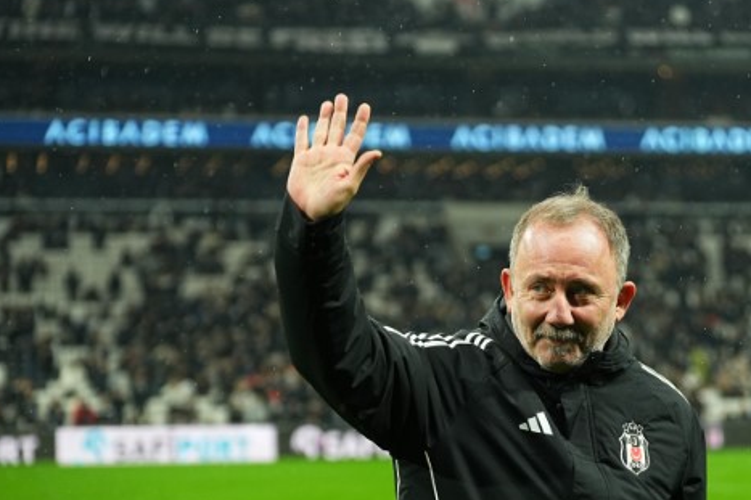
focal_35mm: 108
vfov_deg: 12.6
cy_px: 365
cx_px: 534
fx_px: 2252
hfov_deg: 18.8
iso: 2000
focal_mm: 70
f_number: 2.8
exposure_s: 1/1600
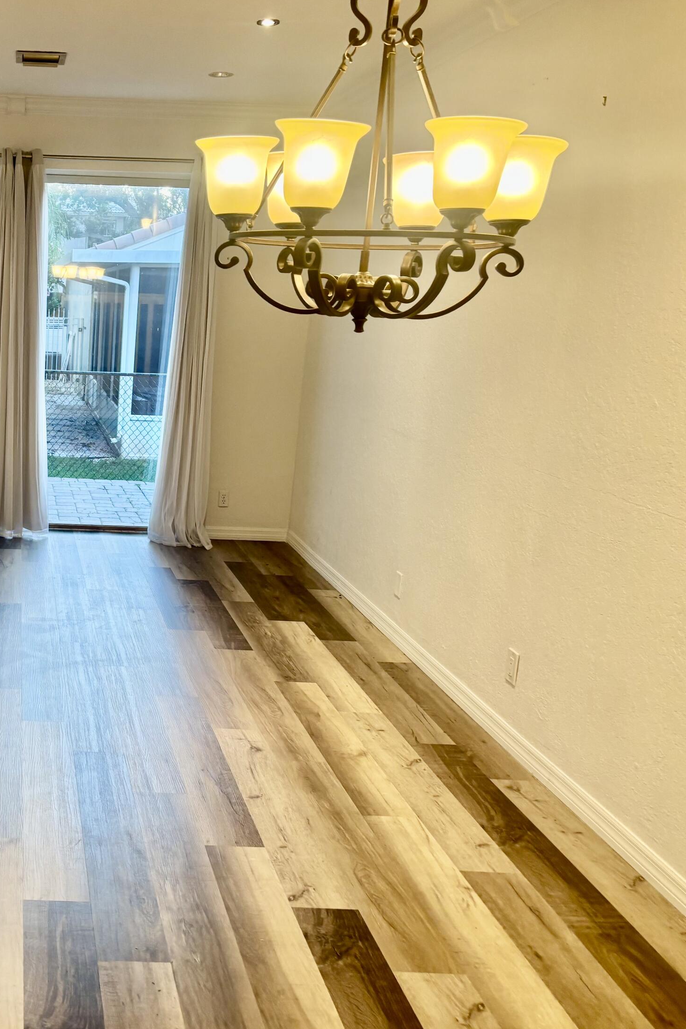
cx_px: 30
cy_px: 517
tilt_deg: -13.3
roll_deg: -1.3
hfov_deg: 33.4
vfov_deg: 51.9
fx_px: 1058
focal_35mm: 37
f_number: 1.6
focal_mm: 5.96
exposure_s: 1/60
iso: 80
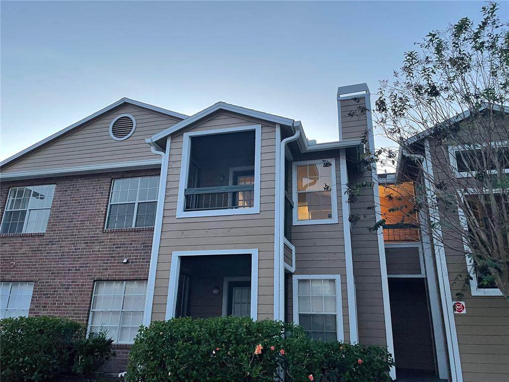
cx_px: 254
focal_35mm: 26
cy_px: 191
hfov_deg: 67.3
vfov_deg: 53.1
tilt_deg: +19.9
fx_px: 382
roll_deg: -1.0
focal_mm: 4.2
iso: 100
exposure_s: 1/60
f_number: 1.6
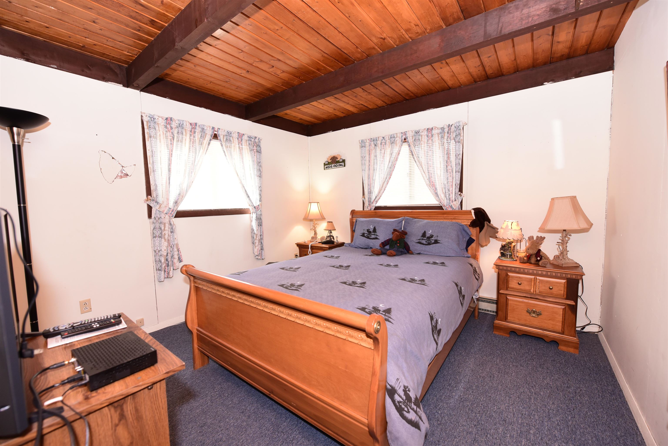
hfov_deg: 104.2
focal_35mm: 14
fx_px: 260
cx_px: 334
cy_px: 223
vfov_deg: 81.2
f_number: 4.5
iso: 800
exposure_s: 1/60
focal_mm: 14
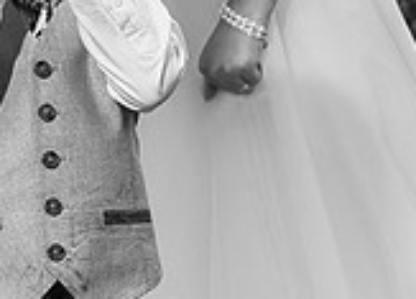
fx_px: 2864
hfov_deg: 8.3
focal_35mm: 242
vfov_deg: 6.0
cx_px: 34
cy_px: -2
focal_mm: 35
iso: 160
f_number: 4
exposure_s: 1/1250
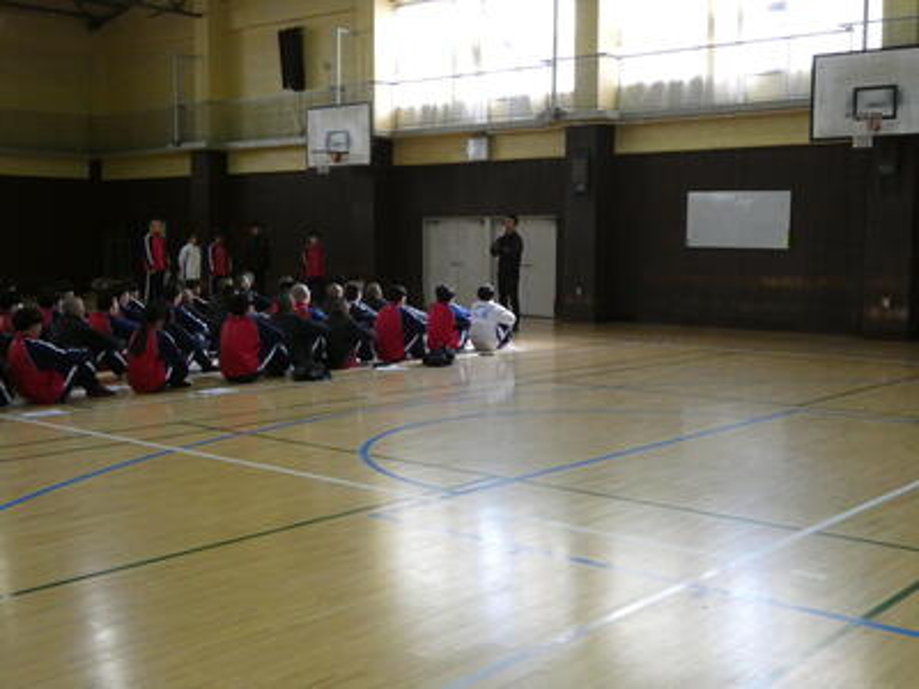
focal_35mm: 43
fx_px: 1142
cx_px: 460
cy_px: 344
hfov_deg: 43.9
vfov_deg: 33.6
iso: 800
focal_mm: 7.8
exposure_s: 1/250
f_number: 3.7
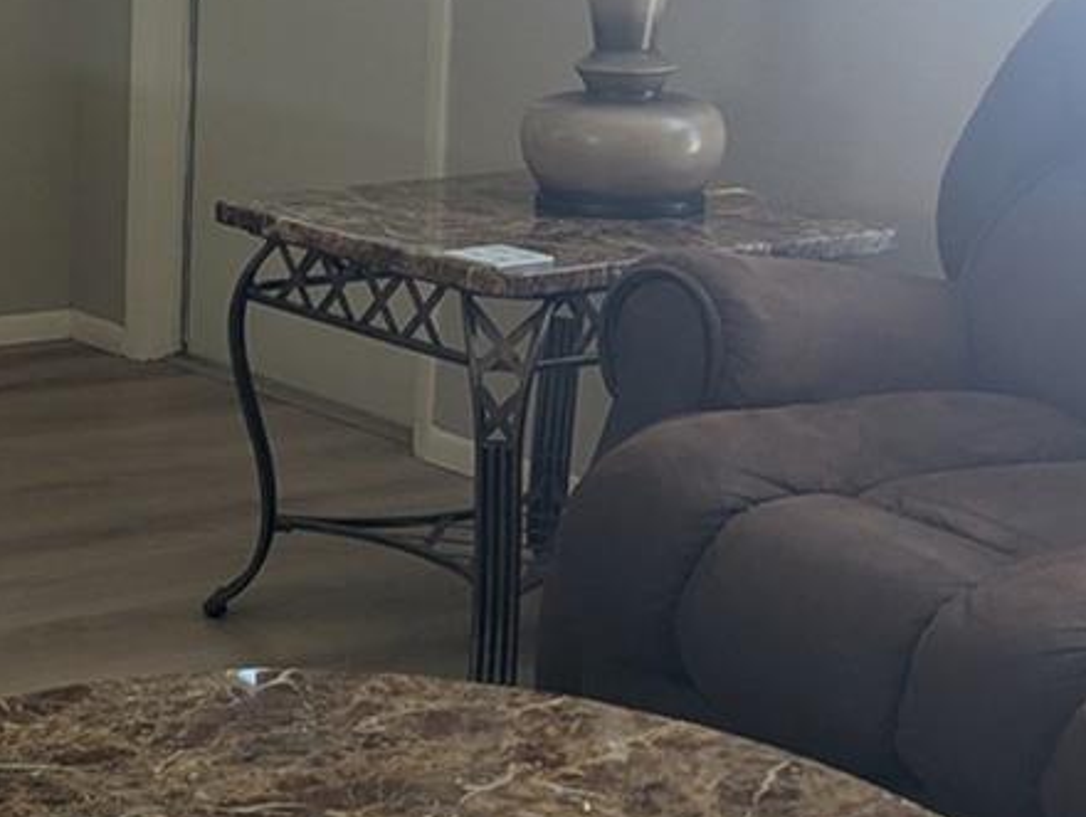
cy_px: 239
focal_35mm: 87
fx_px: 2732
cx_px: -333
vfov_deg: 16.9
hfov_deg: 20.5
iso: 46
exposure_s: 1/37.6
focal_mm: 6.81
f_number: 1.85
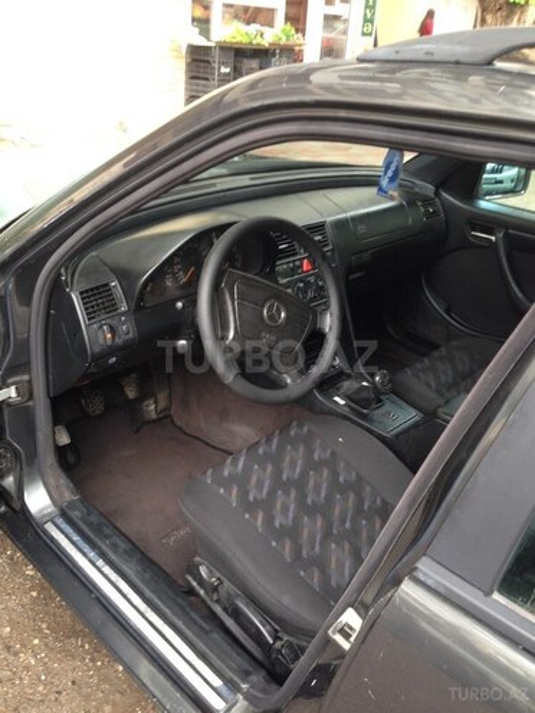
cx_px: 268
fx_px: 680
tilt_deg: -24.7
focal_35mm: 33
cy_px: 356
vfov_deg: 55.4
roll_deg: -5.8
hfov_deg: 42.9
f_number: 2.4
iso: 64
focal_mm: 4.12
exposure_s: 1/20
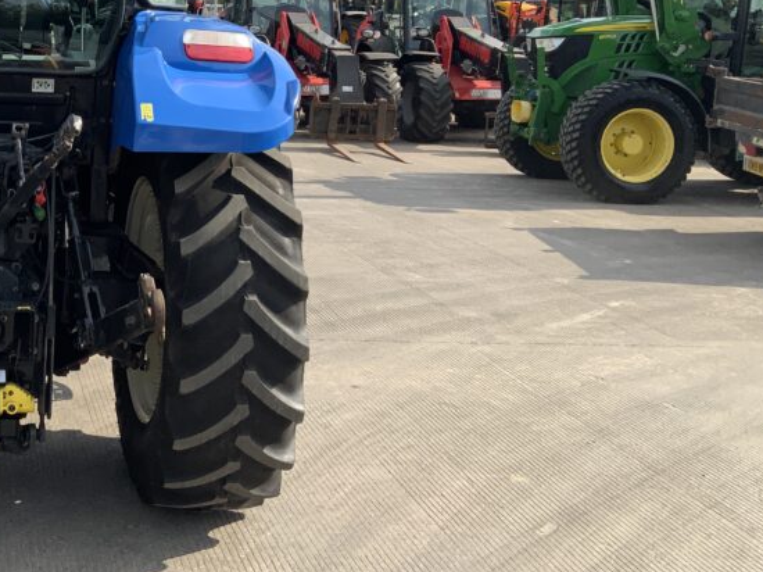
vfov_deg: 26.5
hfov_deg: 33.9
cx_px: 94
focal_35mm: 54
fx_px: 1190
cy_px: 111
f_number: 1.8
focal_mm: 3
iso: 16
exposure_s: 1/1168
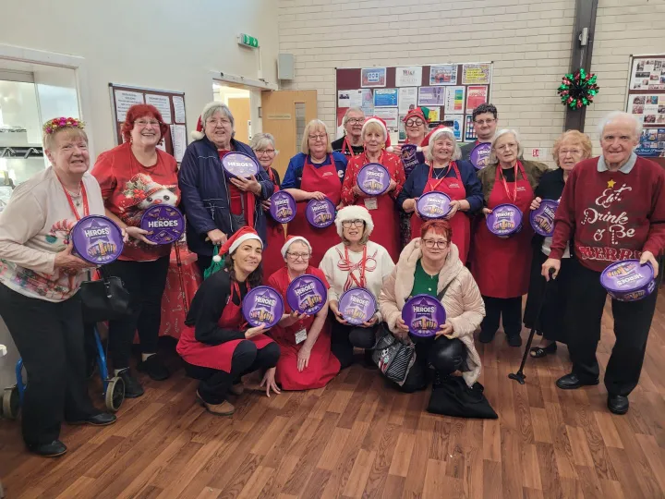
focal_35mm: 26
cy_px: 250
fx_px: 499
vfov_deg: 53.1
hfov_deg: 67.3
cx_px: 332
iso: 200
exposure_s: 1/50
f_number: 1.8
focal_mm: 5.4
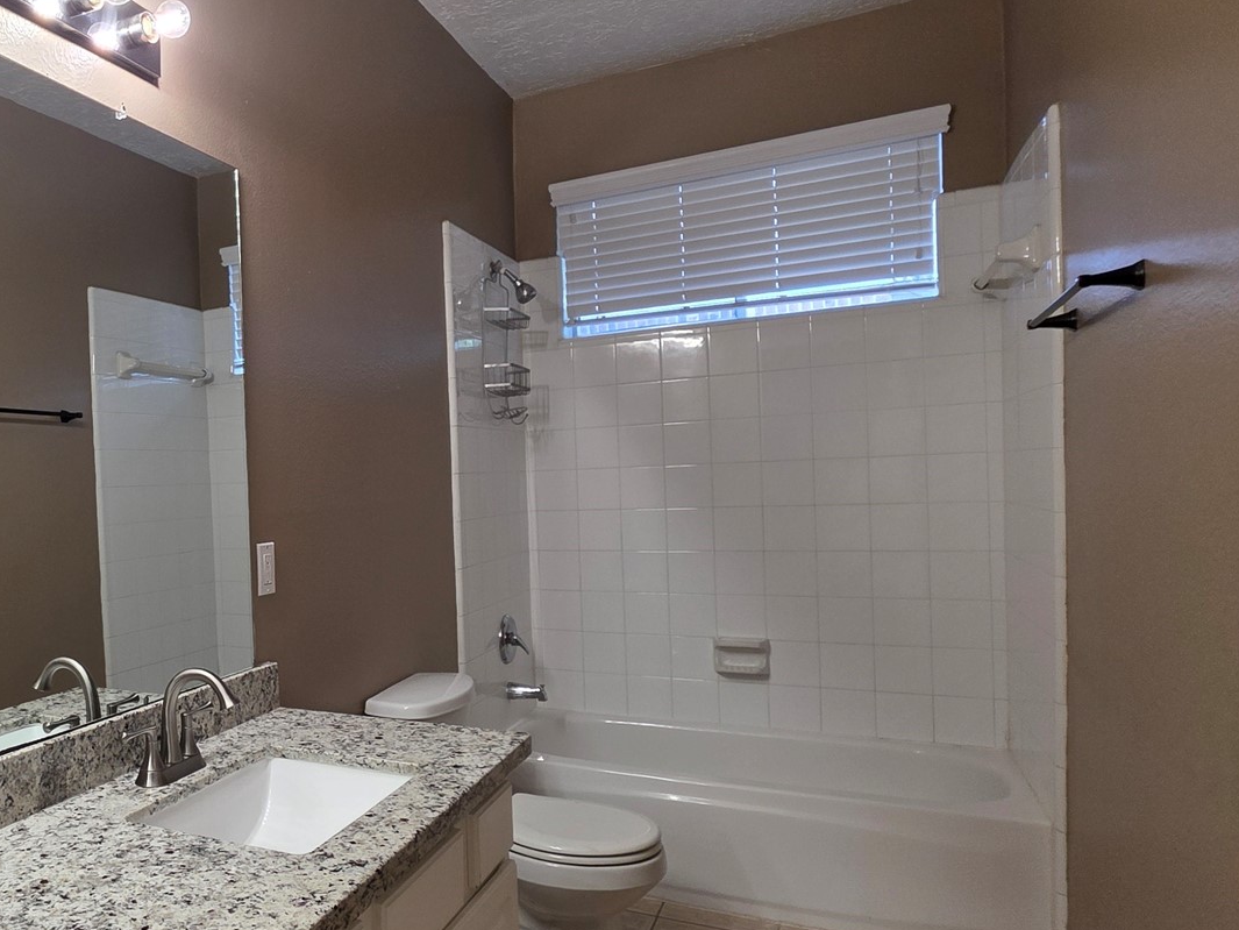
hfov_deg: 62.9
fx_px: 895
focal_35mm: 25
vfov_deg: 54.8
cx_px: 232
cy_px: 517
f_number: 1.9
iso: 64
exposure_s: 1/120
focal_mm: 2.2
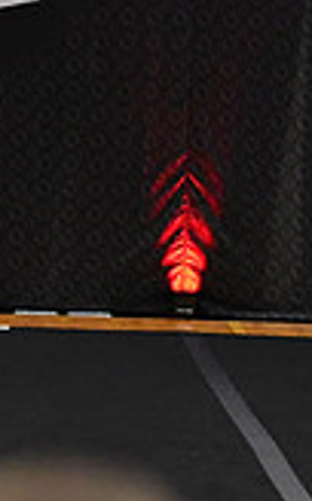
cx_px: -526
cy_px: 148
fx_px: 5174
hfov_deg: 3.4
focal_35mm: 379
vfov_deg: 5.5
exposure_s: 1/800
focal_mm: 70
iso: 4000
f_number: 2.8
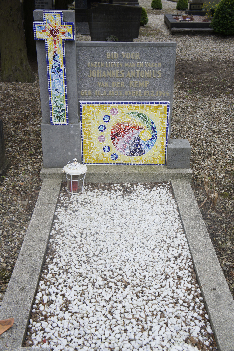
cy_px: 176
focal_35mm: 45
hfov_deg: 29.8
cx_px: 117
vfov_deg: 43.6
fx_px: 439
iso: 200
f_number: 5.6
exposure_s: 1/100
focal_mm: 30
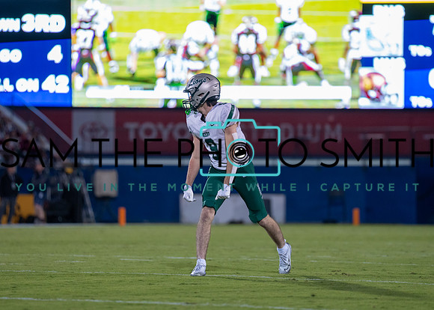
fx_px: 3154
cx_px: 234
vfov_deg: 5.6
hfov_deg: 7.9
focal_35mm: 256
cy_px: 155
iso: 1600
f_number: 2.8
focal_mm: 200
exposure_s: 1/1250
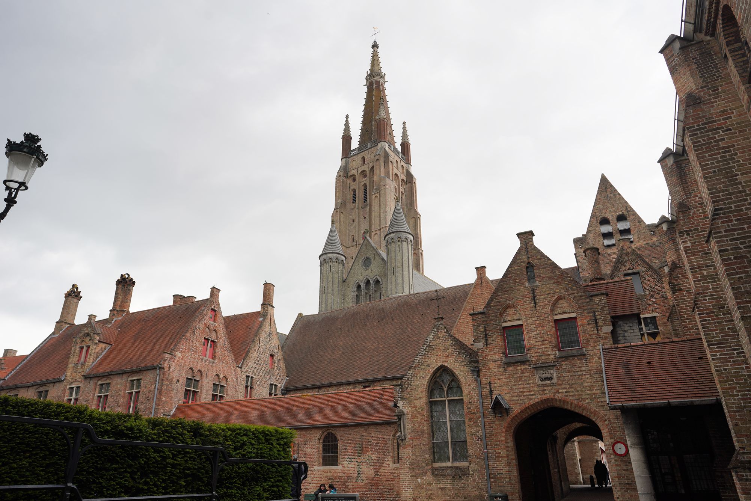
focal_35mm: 24
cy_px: 250
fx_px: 501
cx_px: 376
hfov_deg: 73.7
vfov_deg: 53.1
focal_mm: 24
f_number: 7.1
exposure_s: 1/100
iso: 100
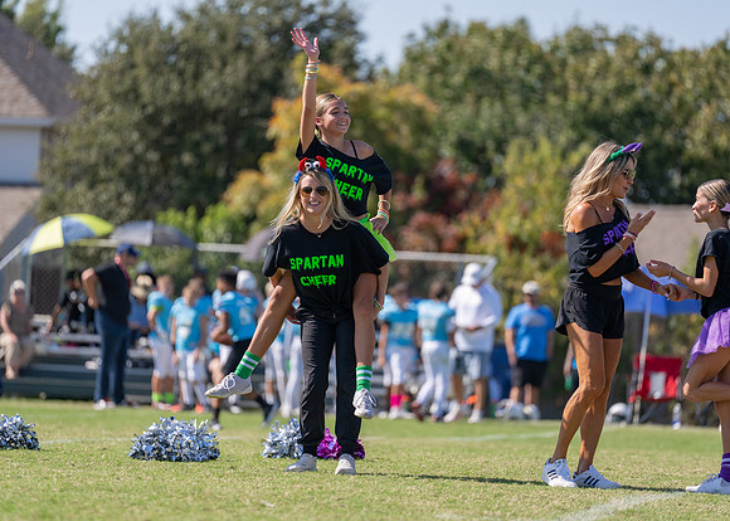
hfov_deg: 9.6
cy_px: 260
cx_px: 365
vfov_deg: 6.9
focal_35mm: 210
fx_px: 4344
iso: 320
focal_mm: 200
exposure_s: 1/5000
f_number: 2.8
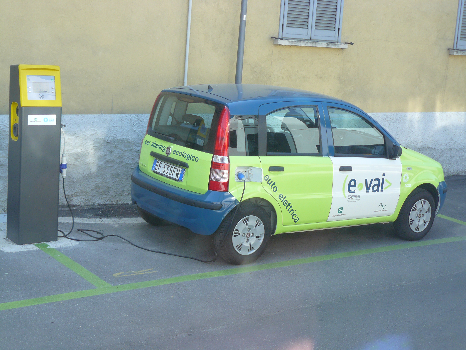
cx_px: 233
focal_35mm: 59
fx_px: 794
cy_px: 175
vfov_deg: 24.8
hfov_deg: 32.7
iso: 100
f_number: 2.8
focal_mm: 9.8
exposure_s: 1/50
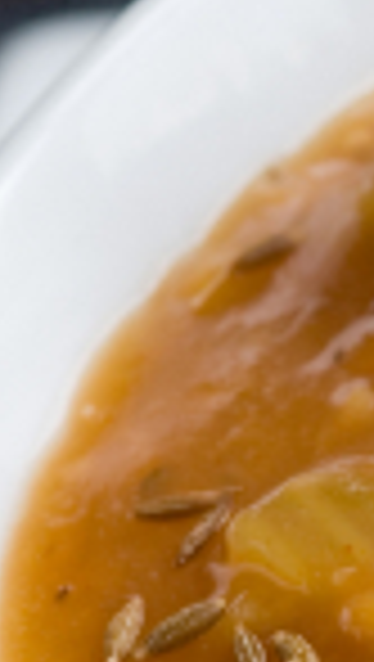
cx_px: 1095
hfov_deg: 1.7
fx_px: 12627
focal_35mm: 718
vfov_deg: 3.0
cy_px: 498
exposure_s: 1/5
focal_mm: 105
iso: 100
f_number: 8
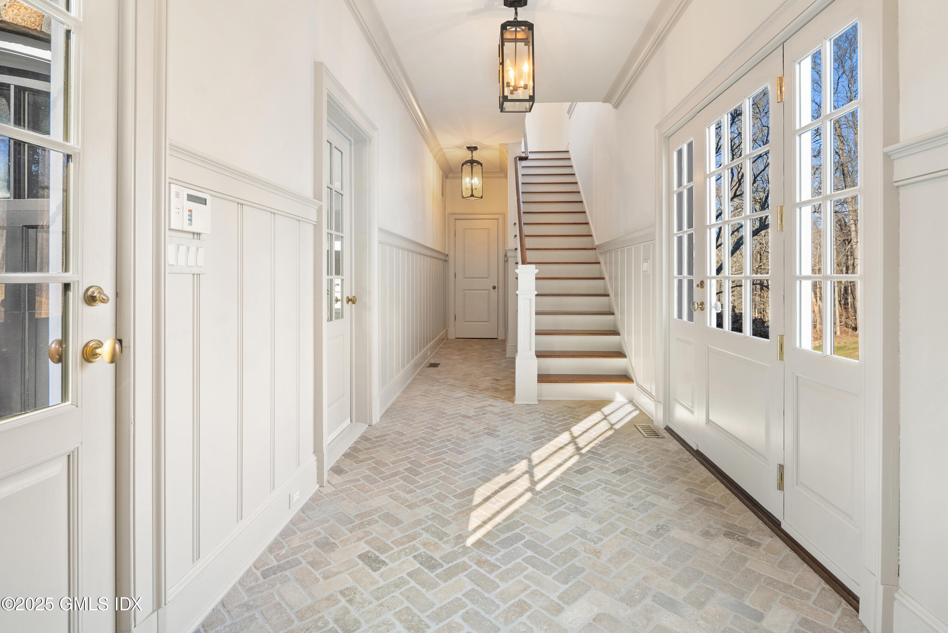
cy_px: 316
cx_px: 474
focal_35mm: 17
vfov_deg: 70.5
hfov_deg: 93.3
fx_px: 448
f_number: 7.1
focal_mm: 17
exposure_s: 1/3
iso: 320
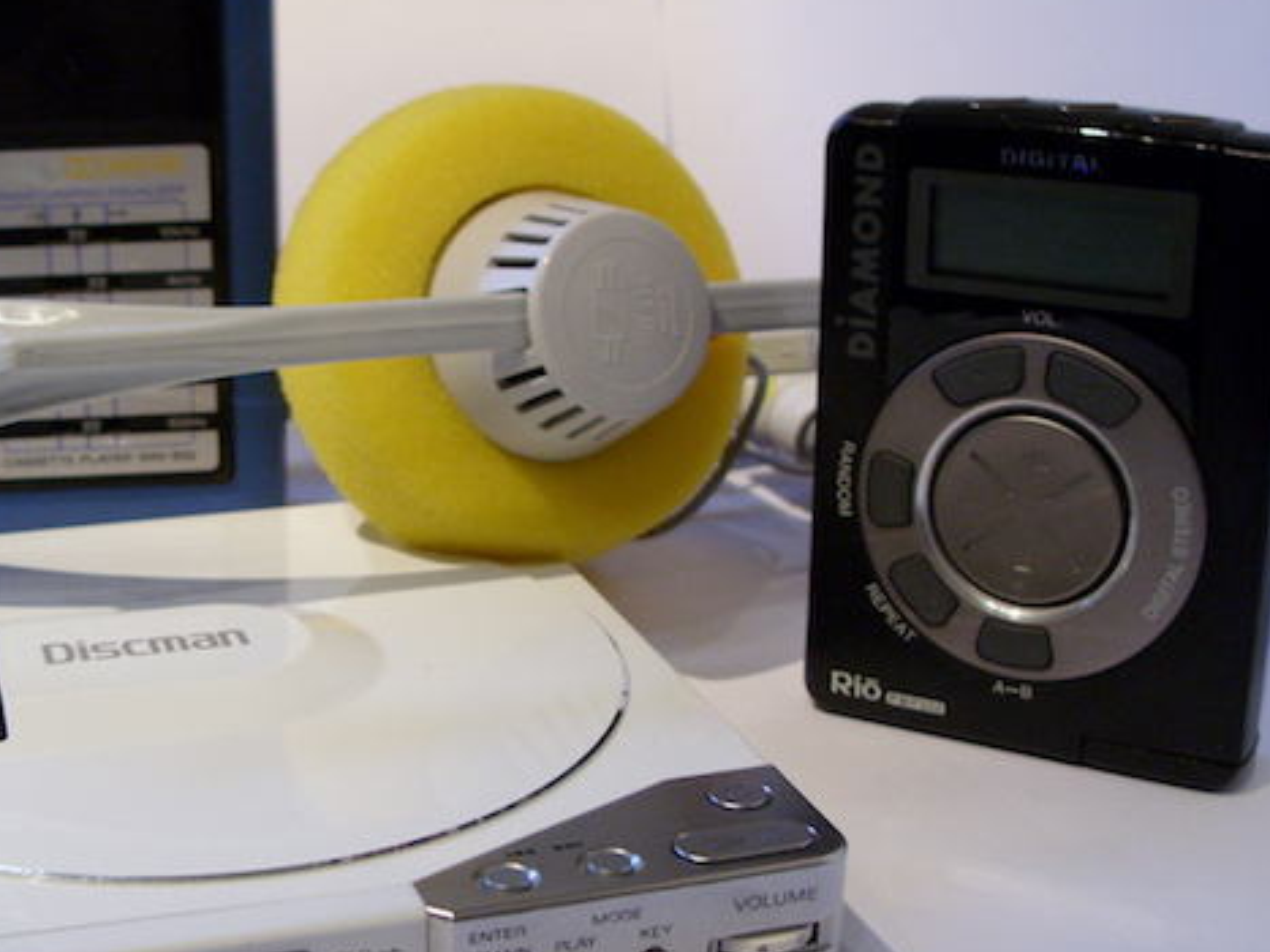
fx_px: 2091
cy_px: 502
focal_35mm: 57
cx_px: 451
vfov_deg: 25.6
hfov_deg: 33.6
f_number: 2.8
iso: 200
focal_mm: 6.3
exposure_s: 1/15
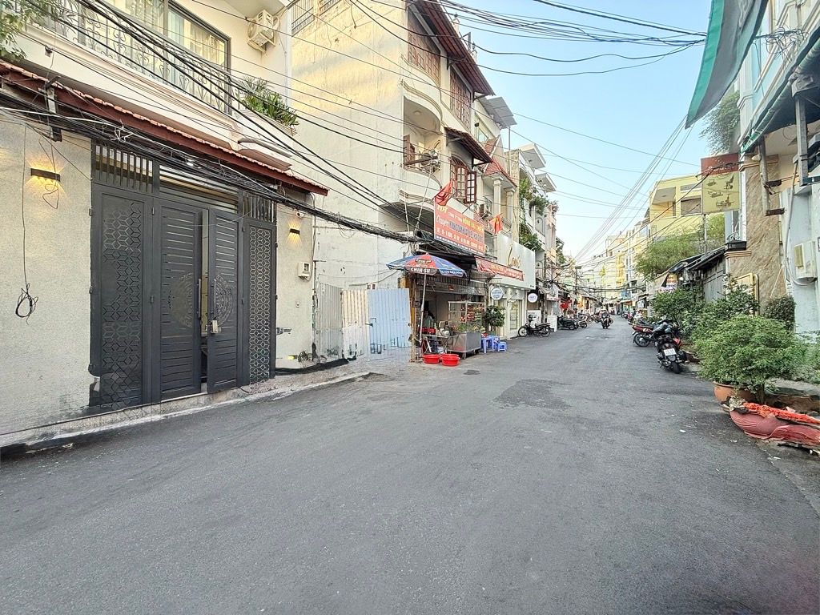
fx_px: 332
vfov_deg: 85.7
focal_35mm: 14
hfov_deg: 102.1
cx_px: 410
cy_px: 308
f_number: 2.2
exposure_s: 1/99
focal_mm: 2.22
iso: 50
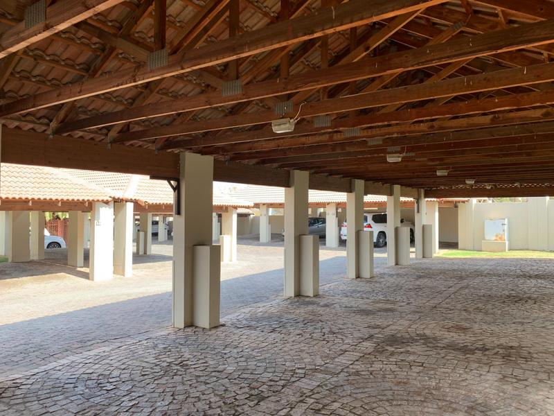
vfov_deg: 53.1
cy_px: 208
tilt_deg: +0.3
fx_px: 416
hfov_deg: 67.3
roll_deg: -0.7
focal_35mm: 26
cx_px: 277
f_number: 1.8
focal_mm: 4.25
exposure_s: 1/225
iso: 25
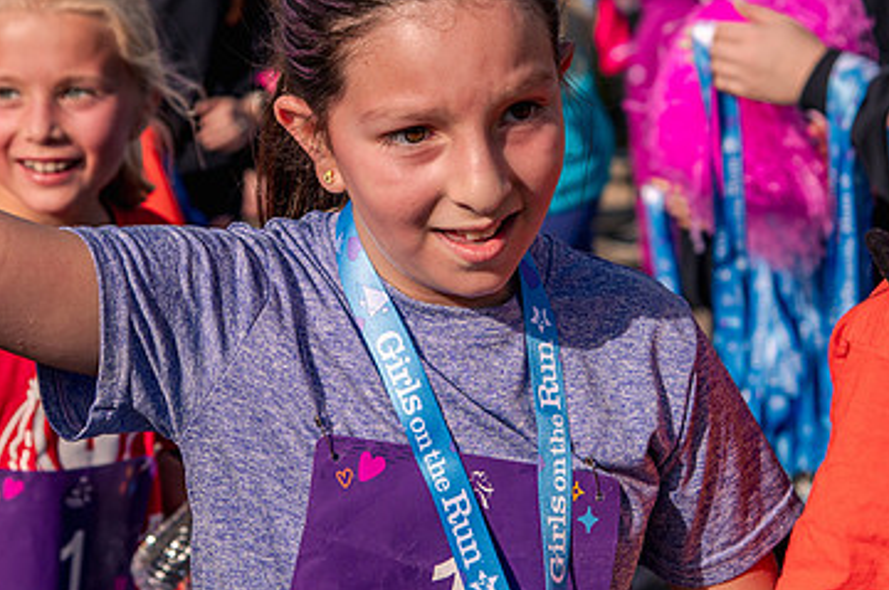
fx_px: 2984
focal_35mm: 121
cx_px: 440
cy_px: 168
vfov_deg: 11.3
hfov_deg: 16.9
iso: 200
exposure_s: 1/1600
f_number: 5.6
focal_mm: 75
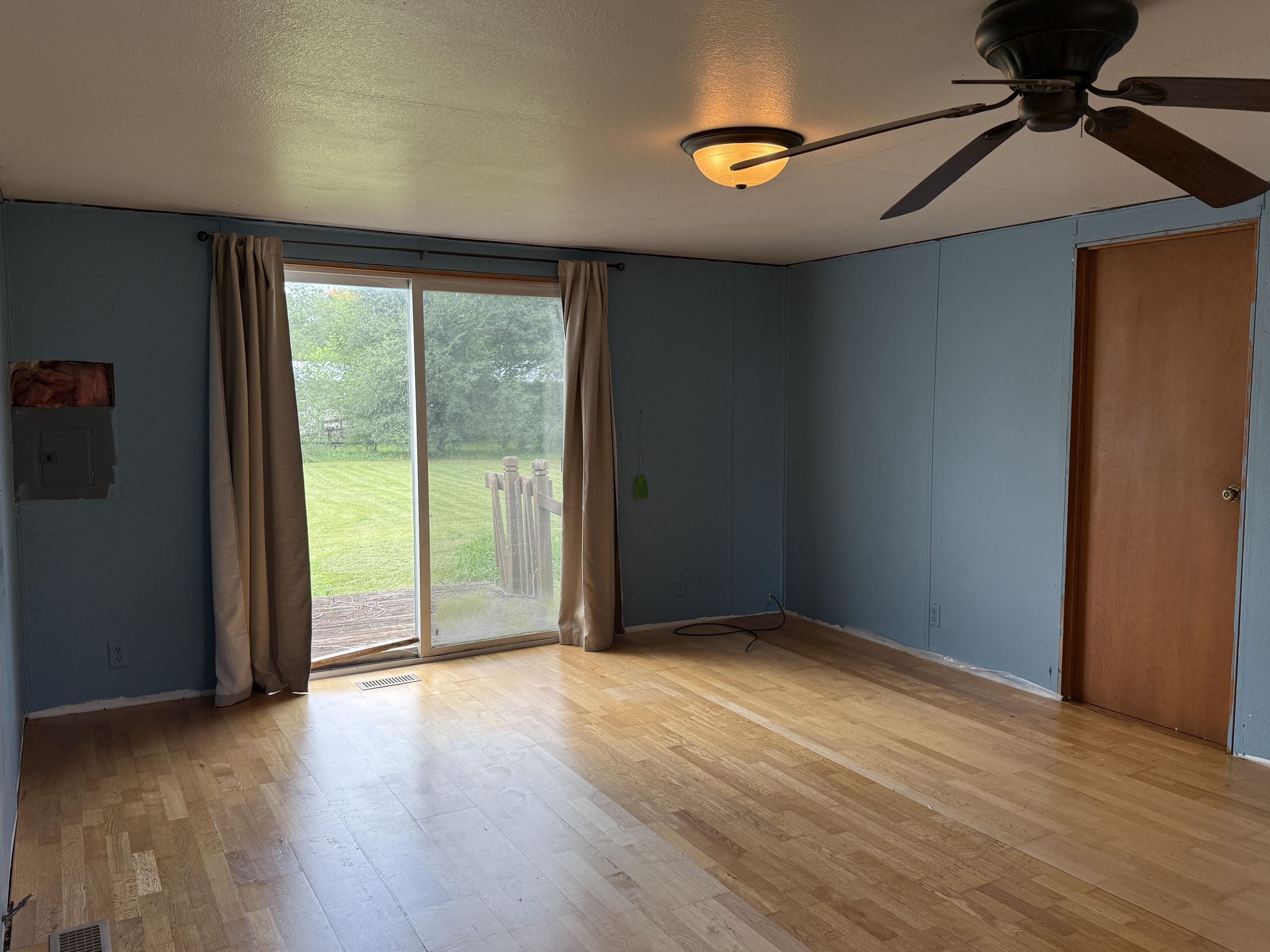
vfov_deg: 51.4
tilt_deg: -4.7
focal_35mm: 27
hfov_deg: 65.3
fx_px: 991
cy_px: 476
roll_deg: +0.9
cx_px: 652
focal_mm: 6.76
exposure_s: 1/312
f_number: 1.78
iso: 100
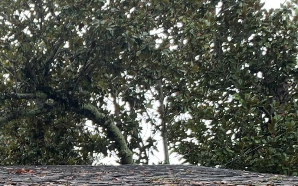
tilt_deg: +12.6
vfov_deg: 12.6
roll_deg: -1.1
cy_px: 162
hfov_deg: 18.7
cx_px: -94
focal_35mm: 103
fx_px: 837
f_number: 1.8
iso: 25
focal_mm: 4.25
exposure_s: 1/123
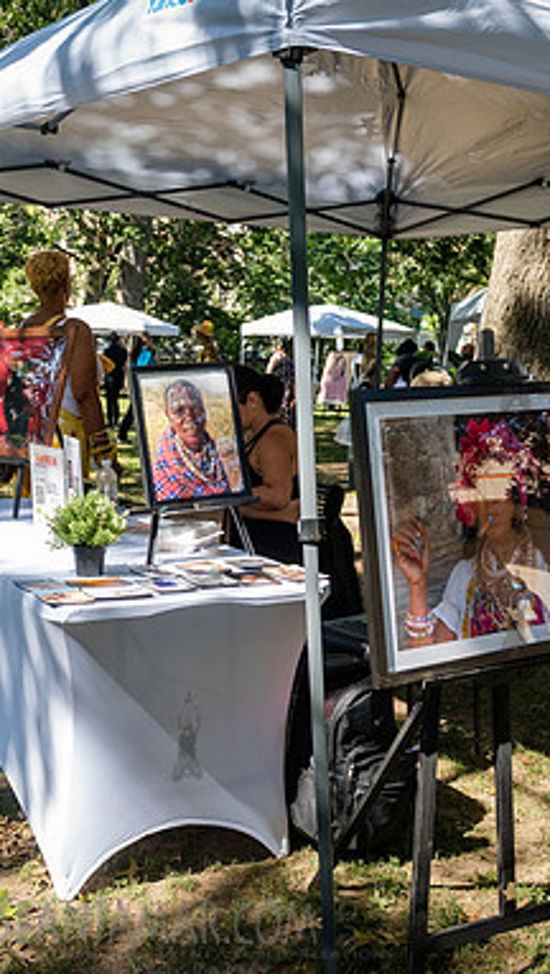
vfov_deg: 44.6
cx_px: 186
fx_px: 1190
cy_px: 490
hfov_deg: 25.9
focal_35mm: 46
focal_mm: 29
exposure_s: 1/1600
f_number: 4
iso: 1250
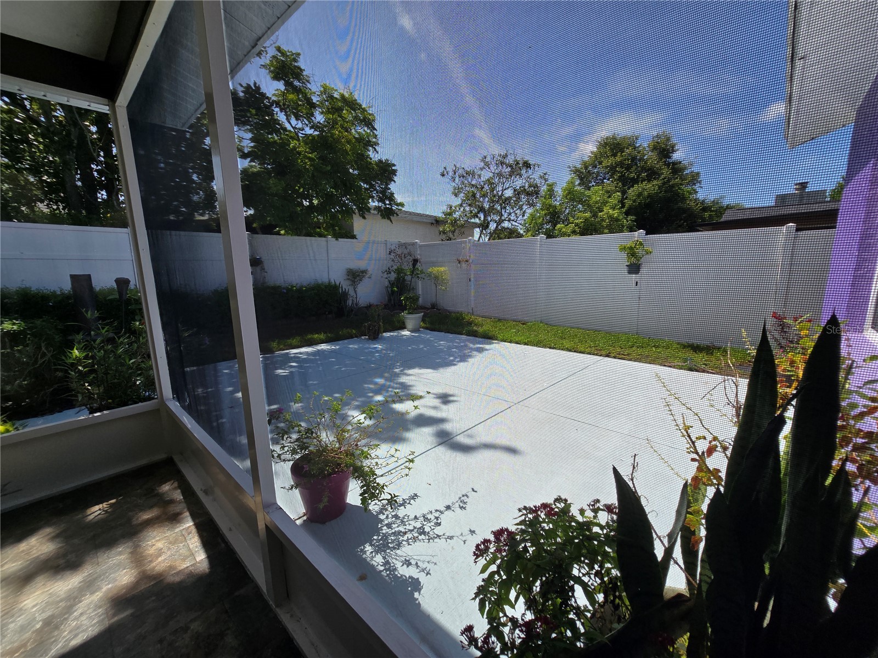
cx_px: 439
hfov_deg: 106.2
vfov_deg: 89.9
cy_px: 329
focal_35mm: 13
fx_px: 330
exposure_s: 1/1645
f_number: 2.2
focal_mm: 2.2
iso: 50
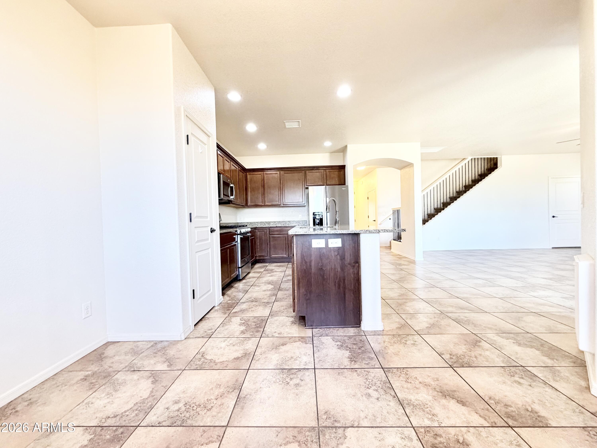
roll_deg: +1.3
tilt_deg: -1.2
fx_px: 241
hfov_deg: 102.1
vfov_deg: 85.7
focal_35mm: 14
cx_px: 298
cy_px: 224
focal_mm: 2.22
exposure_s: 1/120
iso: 320
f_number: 2.2
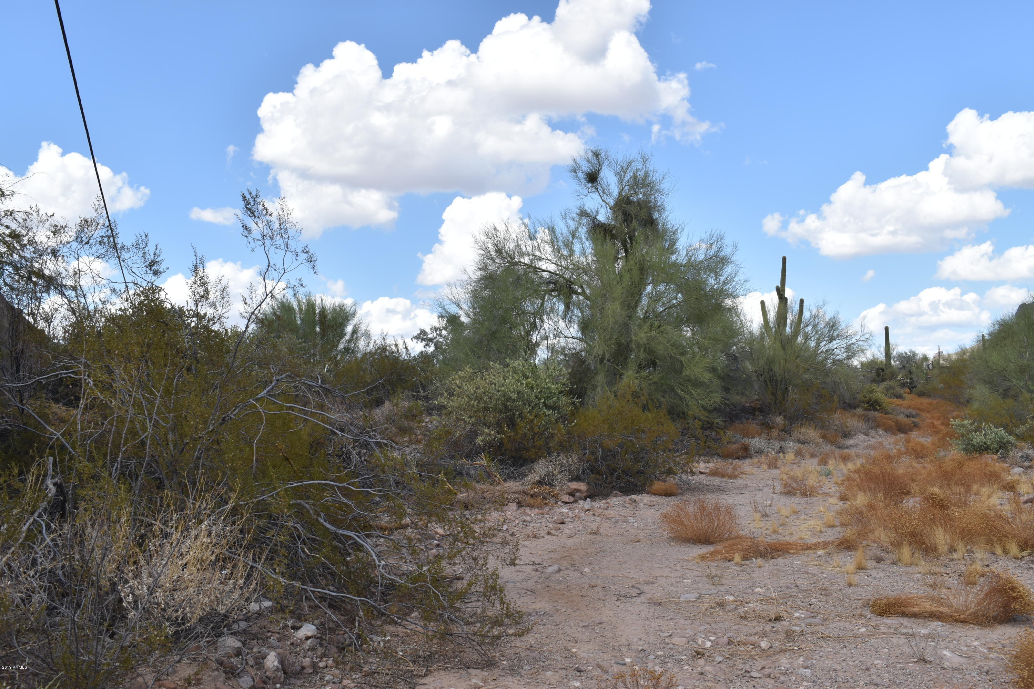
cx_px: 517
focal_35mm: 36
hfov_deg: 53.1
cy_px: 344
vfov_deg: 36.9
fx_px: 1034
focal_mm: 24
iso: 100
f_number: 9
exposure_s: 1/200
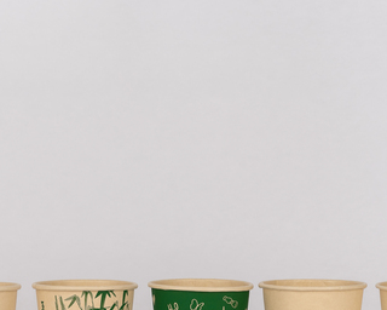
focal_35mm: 154
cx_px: 76
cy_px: 269
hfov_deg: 12.5
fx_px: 1764
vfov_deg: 10.0
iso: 320
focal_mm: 70
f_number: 10
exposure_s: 1/100
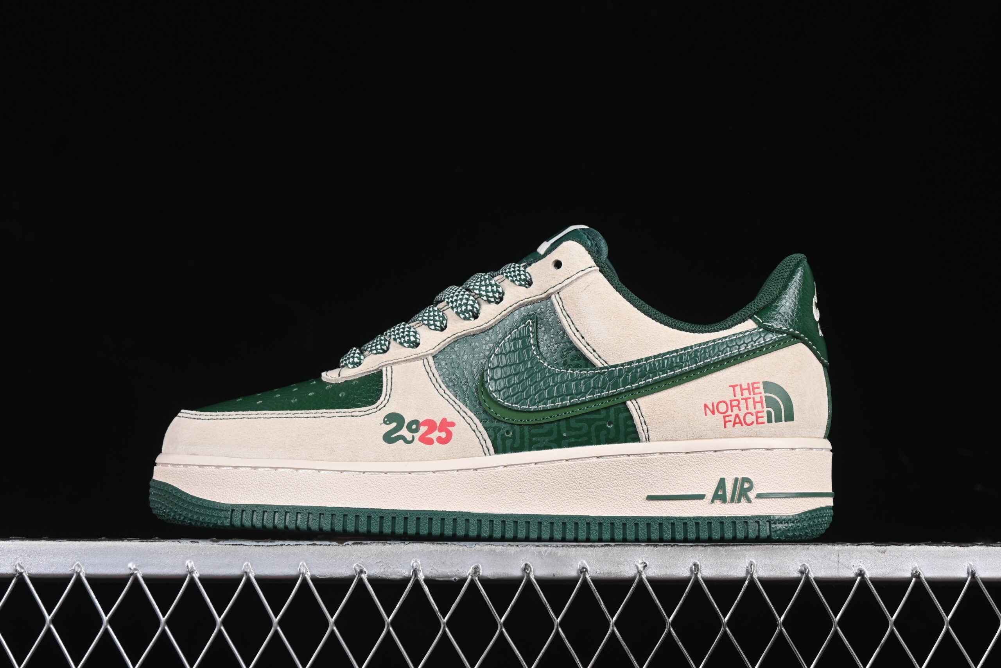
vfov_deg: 18.2
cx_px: 500
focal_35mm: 75
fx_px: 2085
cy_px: 334
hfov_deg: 27.0
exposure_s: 1/80
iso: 160
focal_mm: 50
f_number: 8
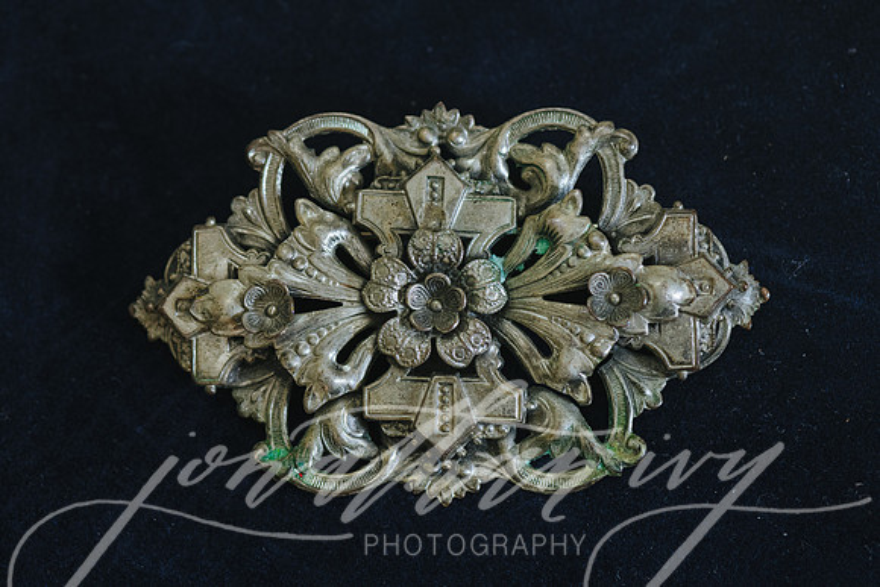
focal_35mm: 105
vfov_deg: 13.0
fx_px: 2567
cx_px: 440
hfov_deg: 19.5
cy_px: 294
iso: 1000
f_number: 8
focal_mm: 105
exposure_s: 1/50
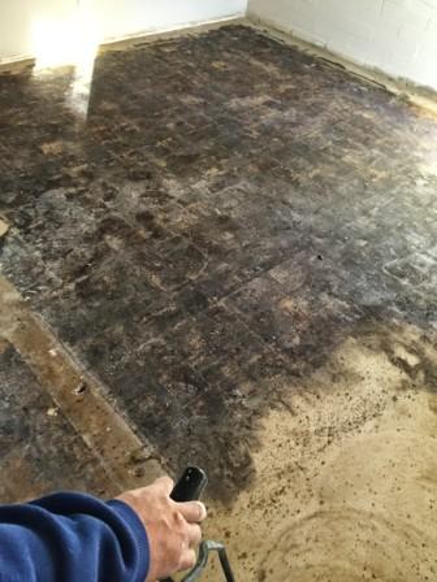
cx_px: 218
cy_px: 291
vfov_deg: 61.7
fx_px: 488
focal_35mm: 29
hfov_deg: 48.2
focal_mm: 4.15
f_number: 2.2
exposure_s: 1/30
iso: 200
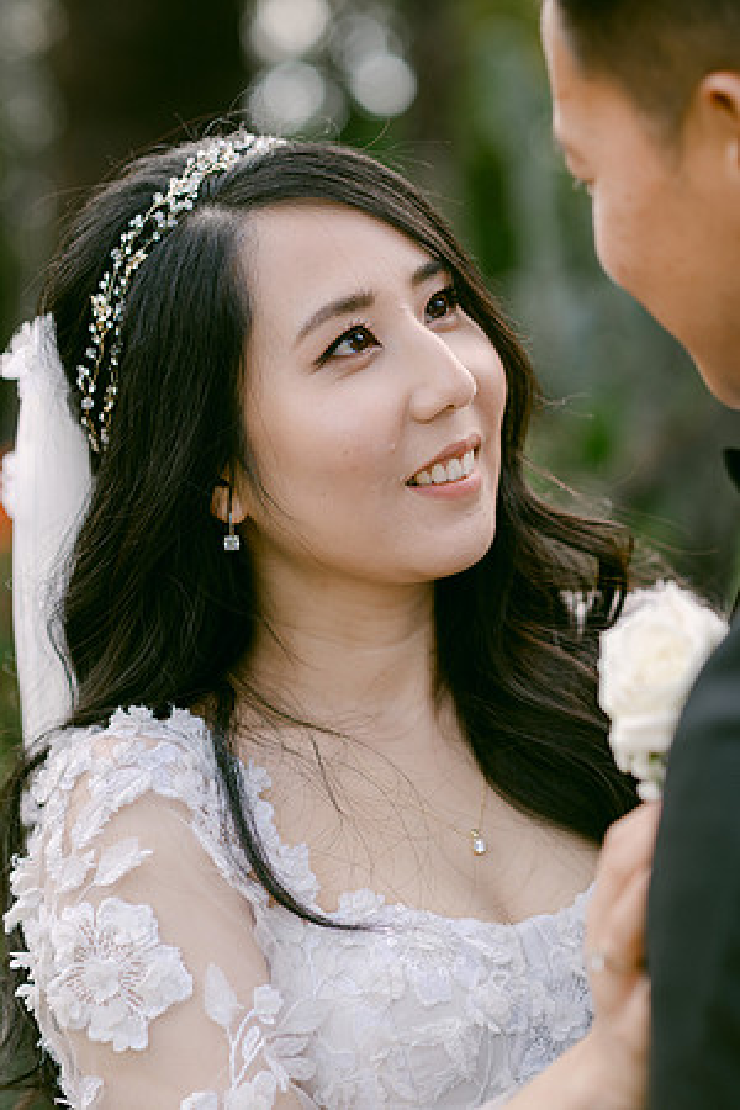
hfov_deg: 16.1
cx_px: 370
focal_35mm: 85
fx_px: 2621
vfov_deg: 23.9
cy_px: 555
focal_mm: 85
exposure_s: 1/400
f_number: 2.8
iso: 100
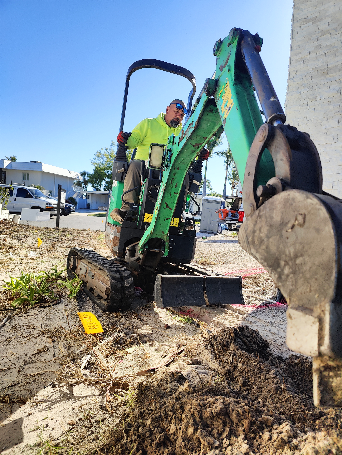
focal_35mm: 23
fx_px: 302
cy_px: 228
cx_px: 171
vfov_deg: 73.9
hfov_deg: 59.0
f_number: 1.8
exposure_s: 1/1879
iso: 50
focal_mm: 6.06
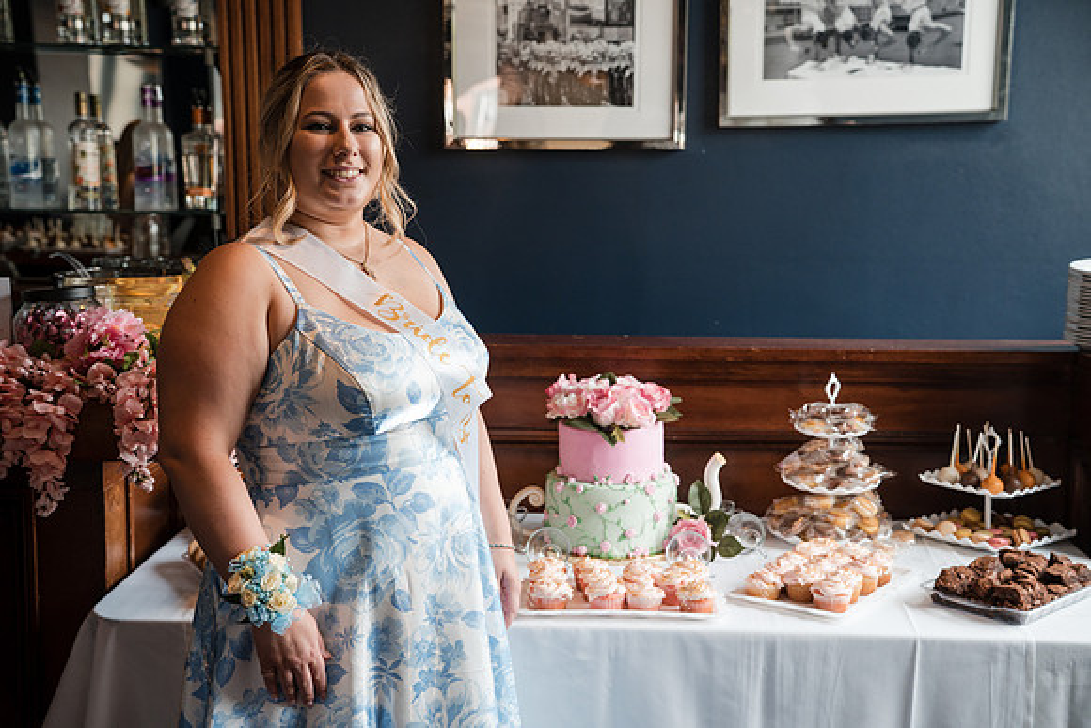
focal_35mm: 47
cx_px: 546
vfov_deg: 28.7
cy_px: 364
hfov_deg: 41.9
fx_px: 1425
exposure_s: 1/250
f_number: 4
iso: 1000
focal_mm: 47
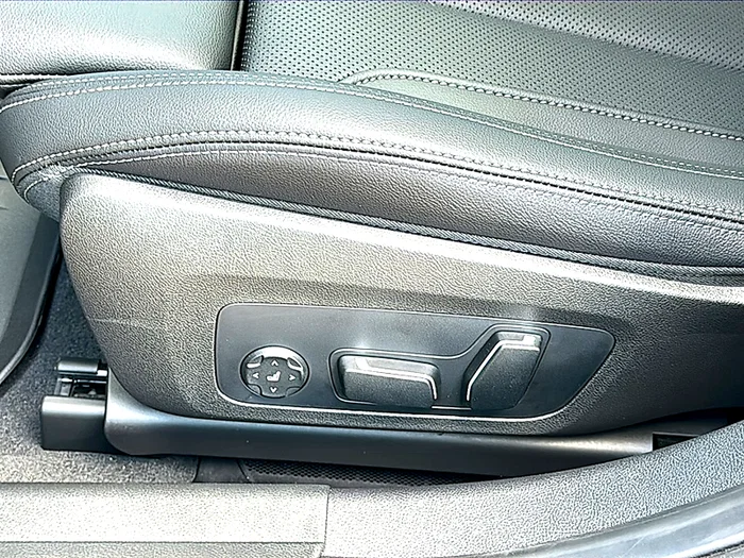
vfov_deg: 31.5
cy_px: 279
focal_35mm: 46
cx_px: 372
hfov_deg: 41.2
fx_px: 989
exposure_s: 1/61
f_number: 1.78
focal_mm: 6.86
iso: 64
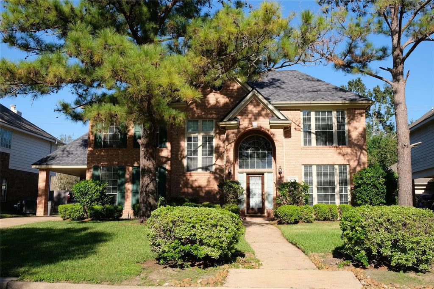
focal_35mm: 35
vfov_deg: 37.9
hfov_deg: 54.4
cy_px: 144
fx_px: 422
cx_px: 217
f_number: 8
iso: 400
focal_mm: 23.3
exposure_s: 1/480
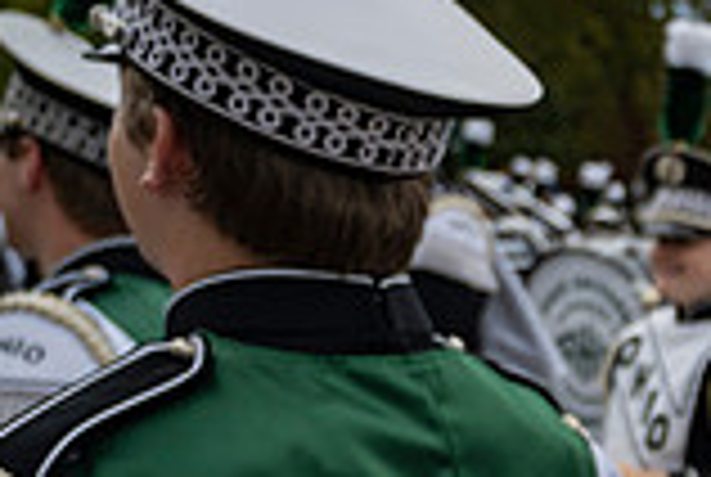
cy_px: 569
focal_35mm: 88
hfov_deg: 19.0
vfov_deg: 15.1
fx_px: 1741
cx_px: 1188
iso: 100
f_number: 4
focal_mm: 24
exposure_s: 1/1000
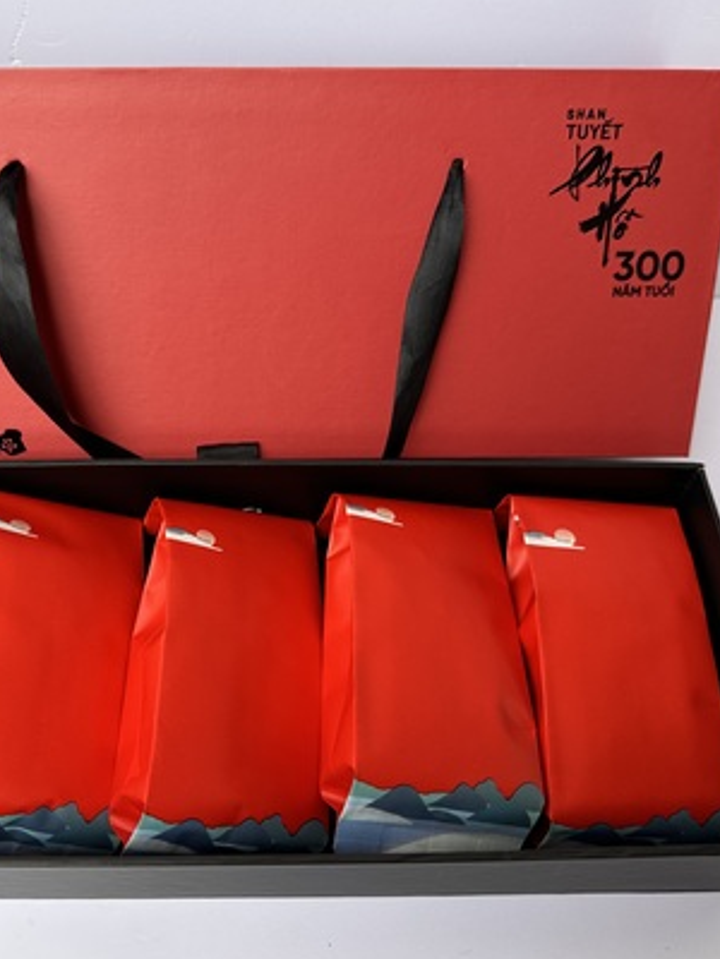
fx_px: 915
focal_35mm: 33
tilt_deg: -56.4
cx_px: 250
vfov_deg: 55.4
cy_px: 484
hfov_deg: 42.5
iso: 80
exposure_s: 1/498
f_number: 1.78
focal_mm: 6.86
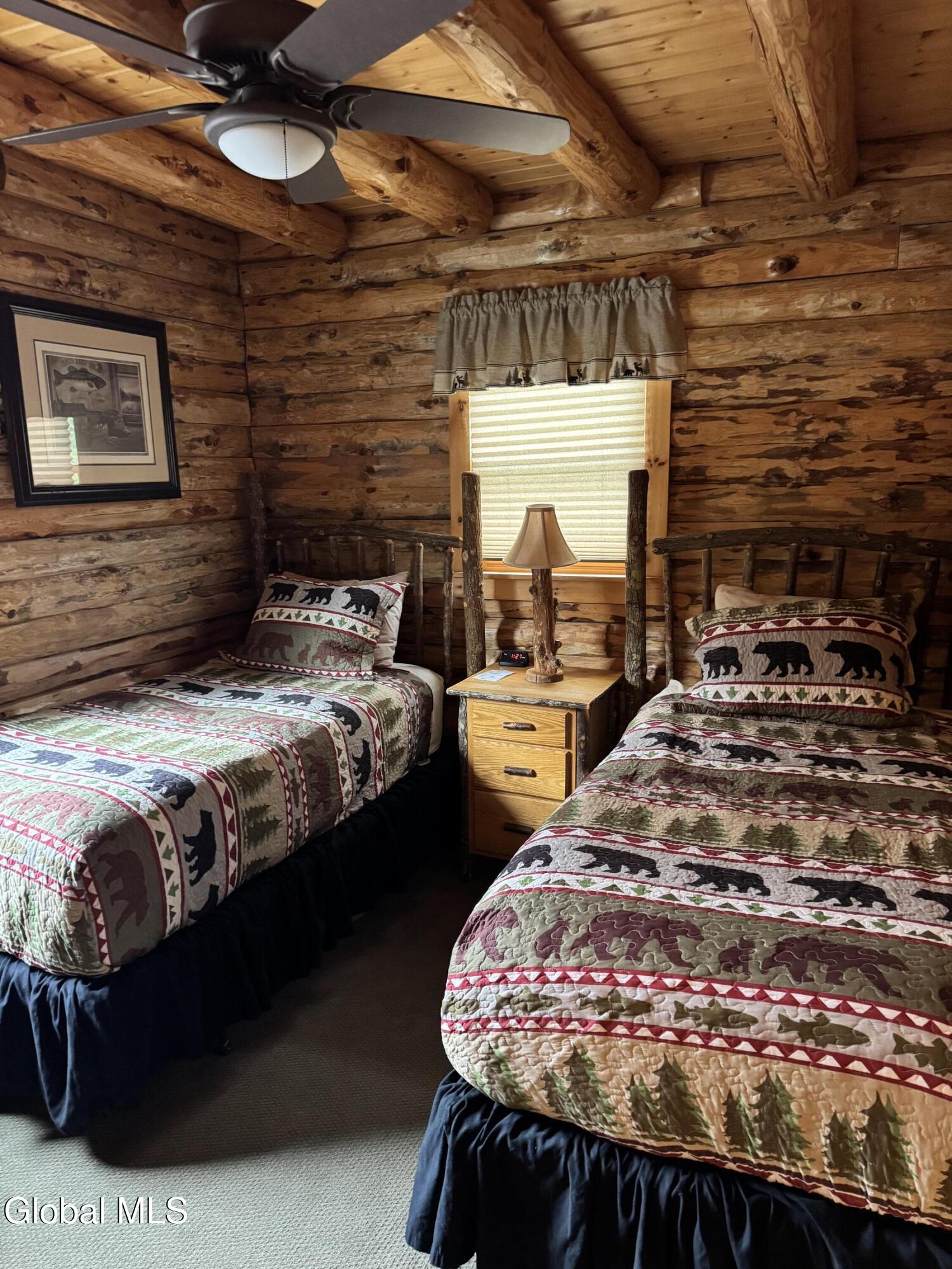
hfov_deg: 56.8
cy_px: 634
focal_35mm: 24
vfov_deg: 71.6
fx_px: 880
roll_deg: +1.8
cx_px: 476
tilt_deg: -9.2
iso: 800
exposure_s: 1/40
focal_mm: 6.76
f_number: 1.78
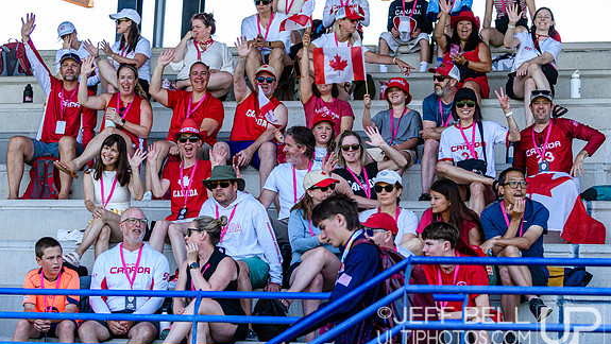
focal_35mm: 119
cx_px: 320
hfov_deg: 18.0
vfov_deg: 10.2
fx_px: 1929
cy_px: 154
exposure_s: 1/500
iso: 200
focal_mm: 70
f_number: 3.2
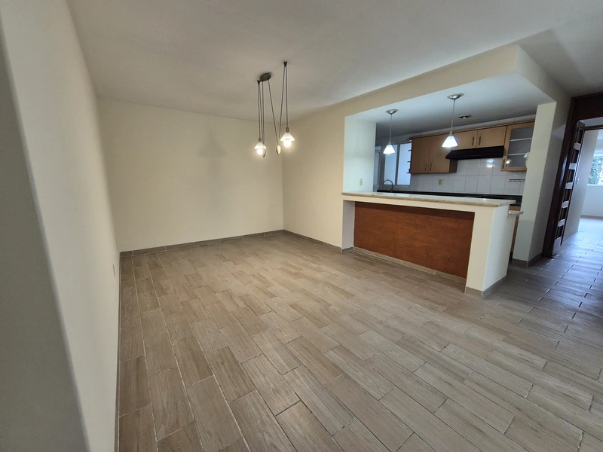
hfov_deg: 106.2
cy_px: 226
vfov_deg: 89.9
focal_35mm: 13
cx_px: 302
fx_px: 226
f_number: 2.2
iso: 200
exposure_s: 1/60
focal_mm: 2.2
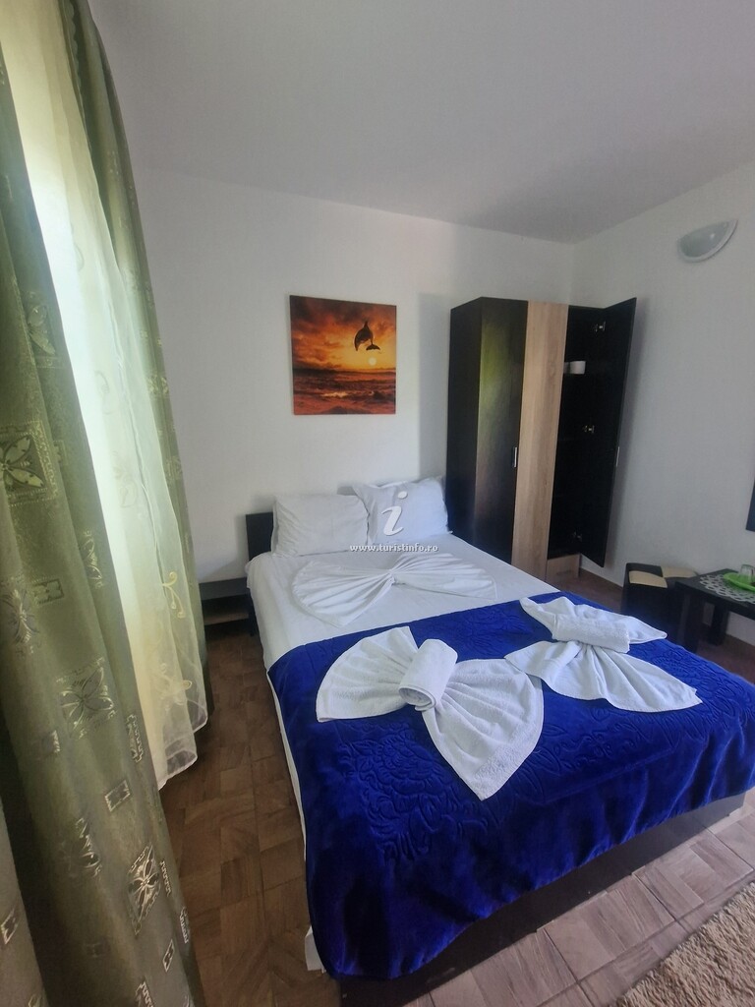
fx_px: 378
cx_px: 378
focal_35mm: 13
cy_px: 504
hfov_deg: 89.9
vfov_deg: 106.2
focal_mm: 2.2
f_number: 2.2
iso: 320
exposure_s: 1/60
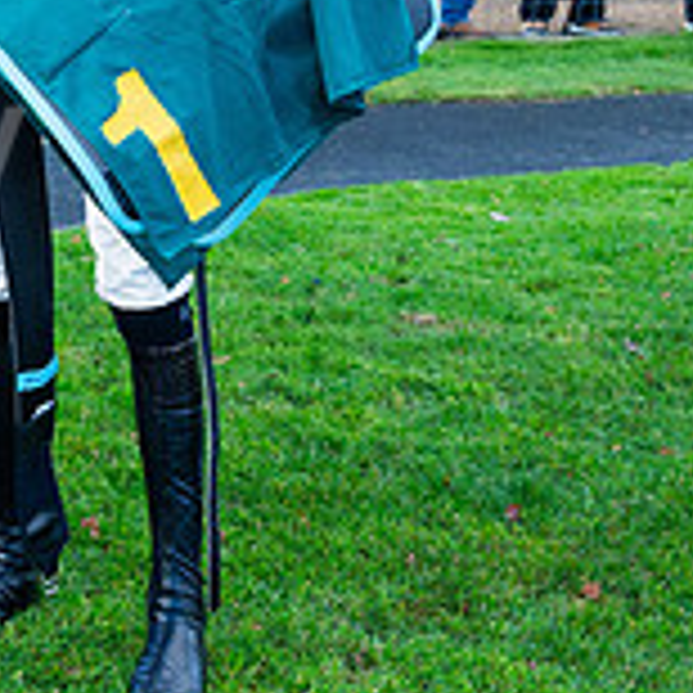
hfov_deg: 15.0
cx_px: -414
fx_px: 2401
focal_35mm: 106
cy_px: -118
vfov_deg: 15.9
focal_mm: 30
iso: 500
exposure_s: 1/800
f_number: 4
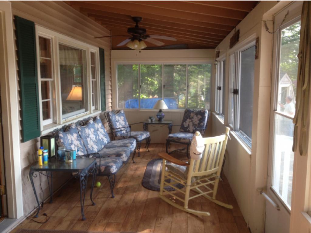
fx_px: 315
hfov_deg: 52.6
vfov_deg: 40.7
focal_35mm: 35
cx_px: 156
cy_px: 116
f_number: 2.4
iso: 64
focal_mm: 4.28
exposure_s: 1/60
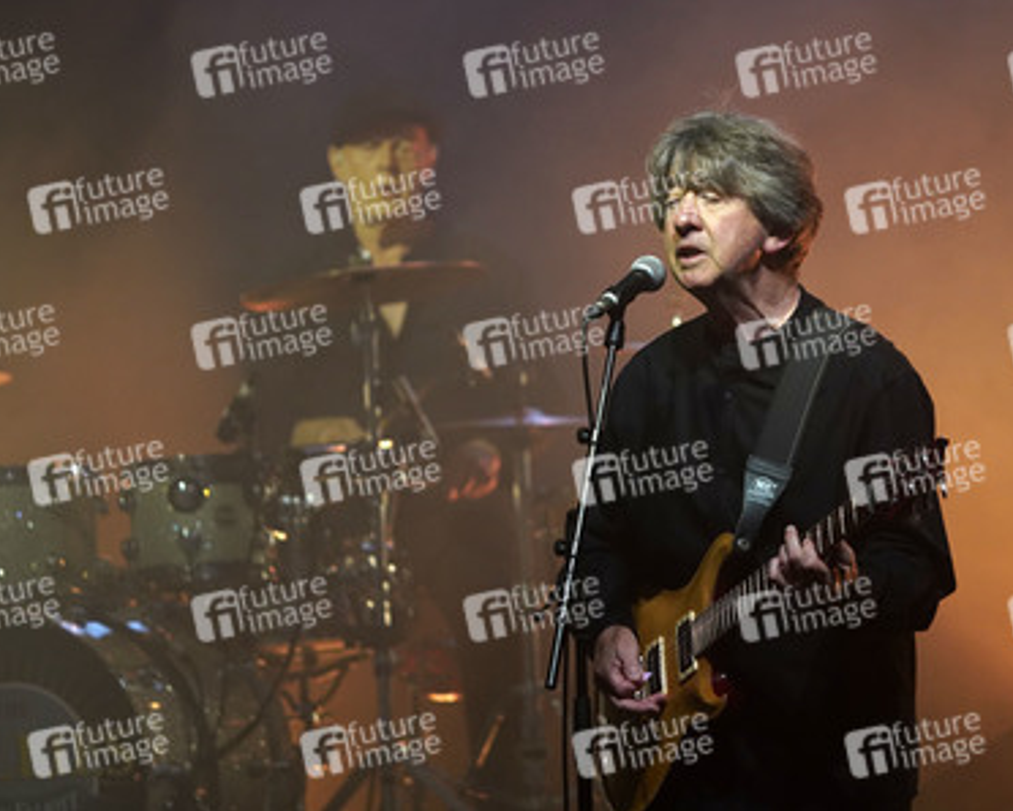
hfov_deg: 5.6
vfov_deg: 4.5
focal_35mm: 348
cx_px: 570
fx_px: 10439
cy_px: 406
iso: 3200
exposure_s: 1/250
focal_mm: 306
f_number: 6.3
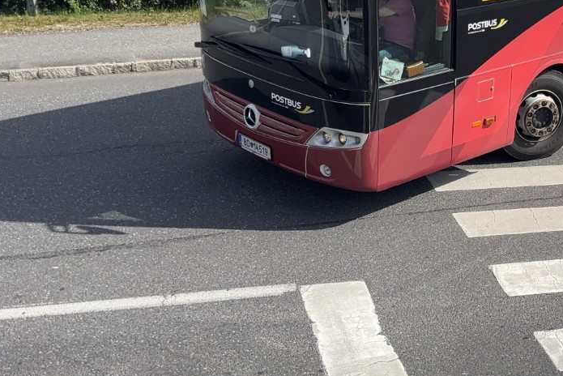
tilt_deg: -22.8
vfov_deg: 24.0
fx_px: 876
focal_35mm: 56
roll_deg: -1.2
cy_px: 112
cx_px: 552
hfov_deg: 32.9
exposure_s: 1/3534
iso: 50
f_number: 1.6
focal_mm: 5.96
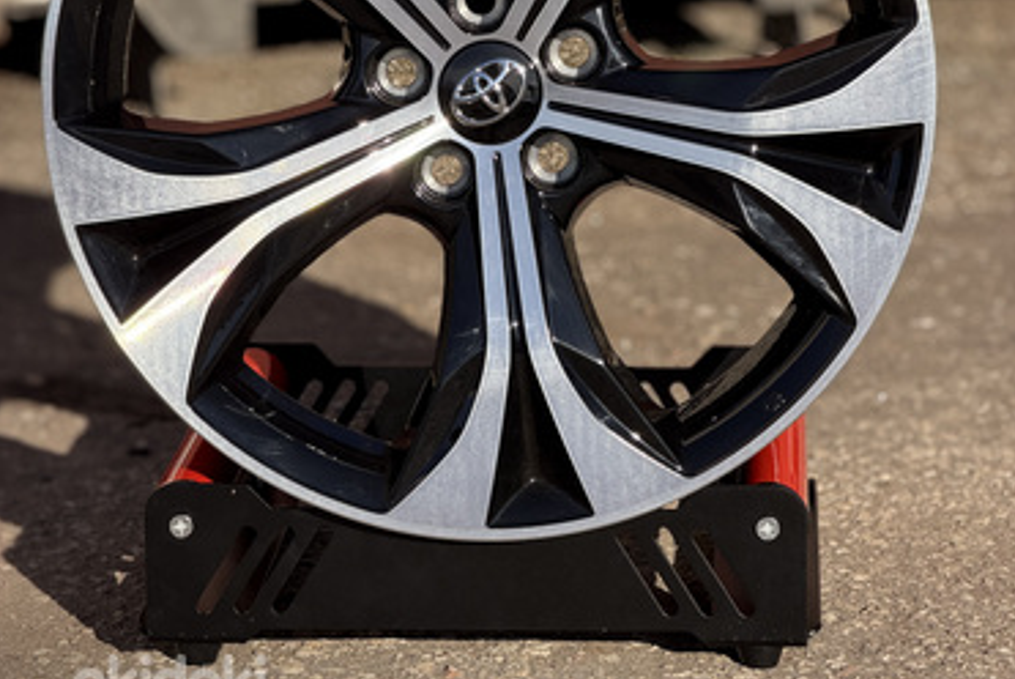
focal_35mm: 140
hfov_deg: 14.6
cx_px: 508
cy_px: 90
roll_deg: +2.1
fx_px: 3950
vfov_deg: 9.8
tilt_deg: -9.0
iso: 32
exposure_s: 1/644
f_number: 2.8
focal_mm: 16.89
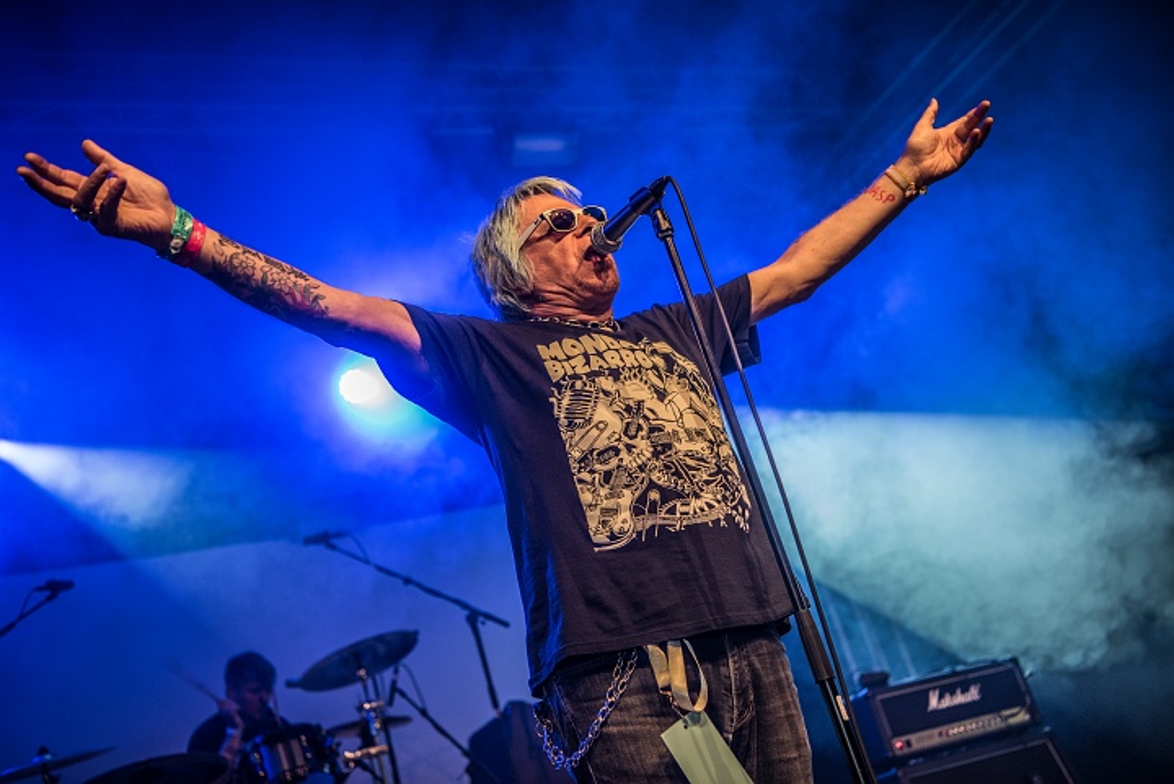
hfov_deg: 46.4
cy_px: 392
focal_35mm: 42
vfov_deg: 31.9
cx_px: 587
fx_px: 1370
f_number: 3.2
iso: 500
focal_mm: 42
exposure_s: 1/125
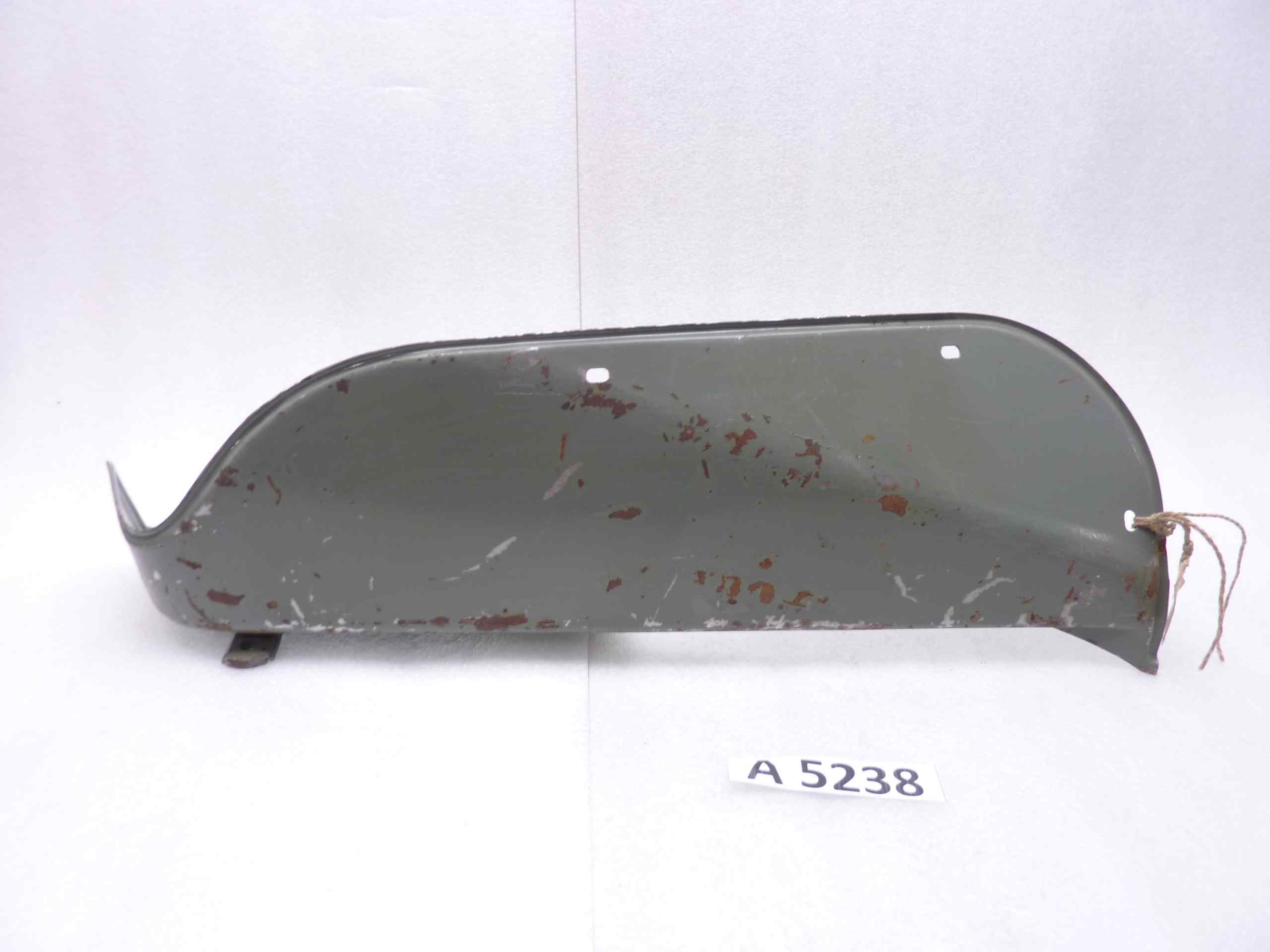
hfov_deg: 69.4
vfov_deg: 54.9
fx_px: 917
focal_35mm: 25
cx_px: 635
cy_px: 476
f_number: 3.3
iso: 80
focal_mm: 4.1
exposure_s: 1/8
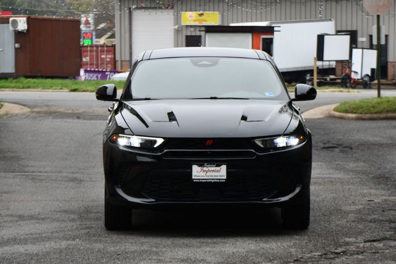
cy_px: 132
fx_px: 1682
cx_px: 198
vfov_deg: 9.0
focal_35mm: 153
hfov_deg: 13.4
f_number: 5.6
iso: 220
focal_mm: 102
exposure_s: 1/250
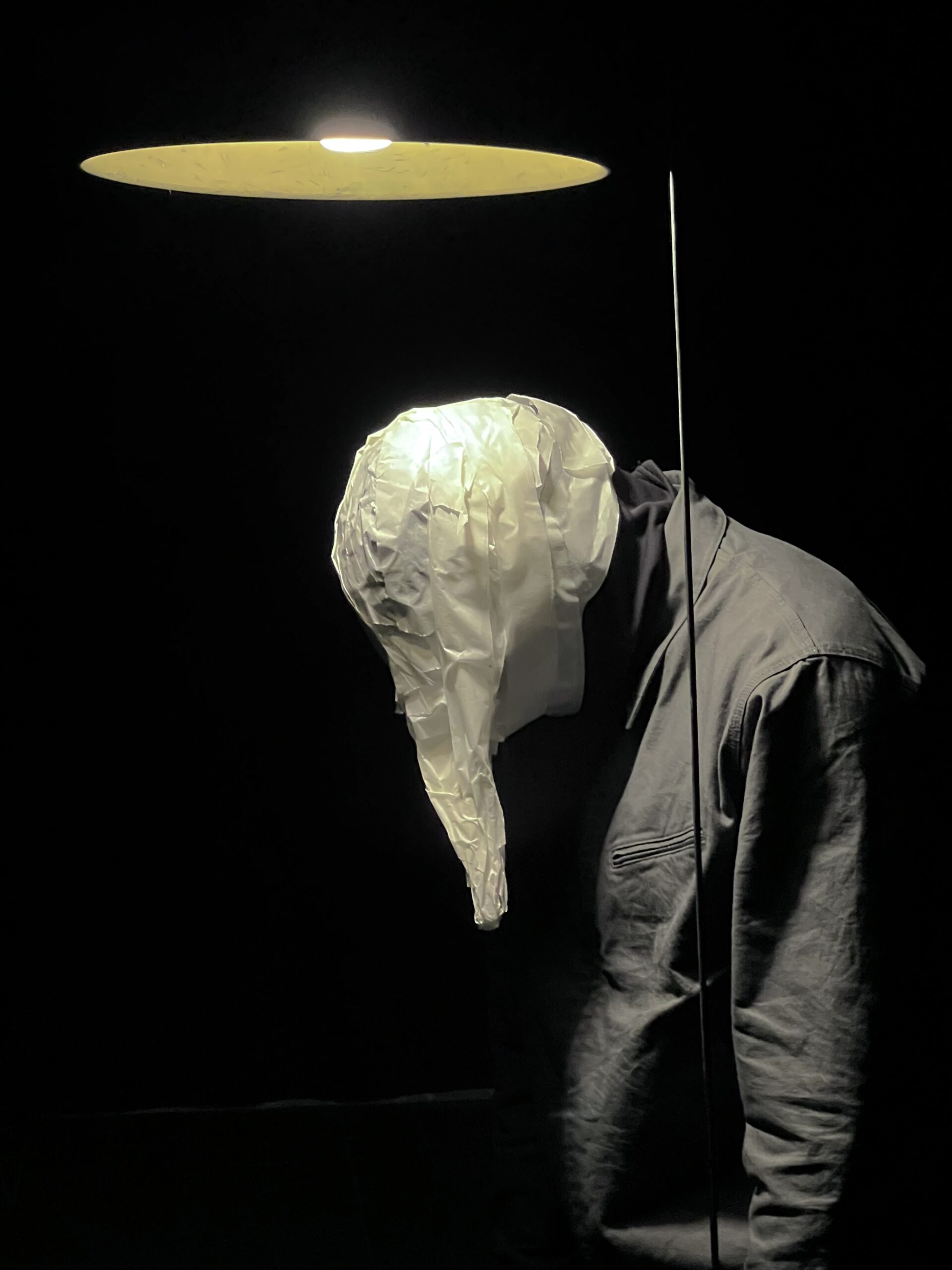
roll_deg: +1.1
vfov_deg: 25.3
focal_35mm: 77
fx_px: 2824
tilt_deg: -2.4
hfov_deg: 19.1
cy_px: 635
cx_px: 476
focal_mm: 9
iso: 1600
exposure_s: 1/18
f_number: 2.8
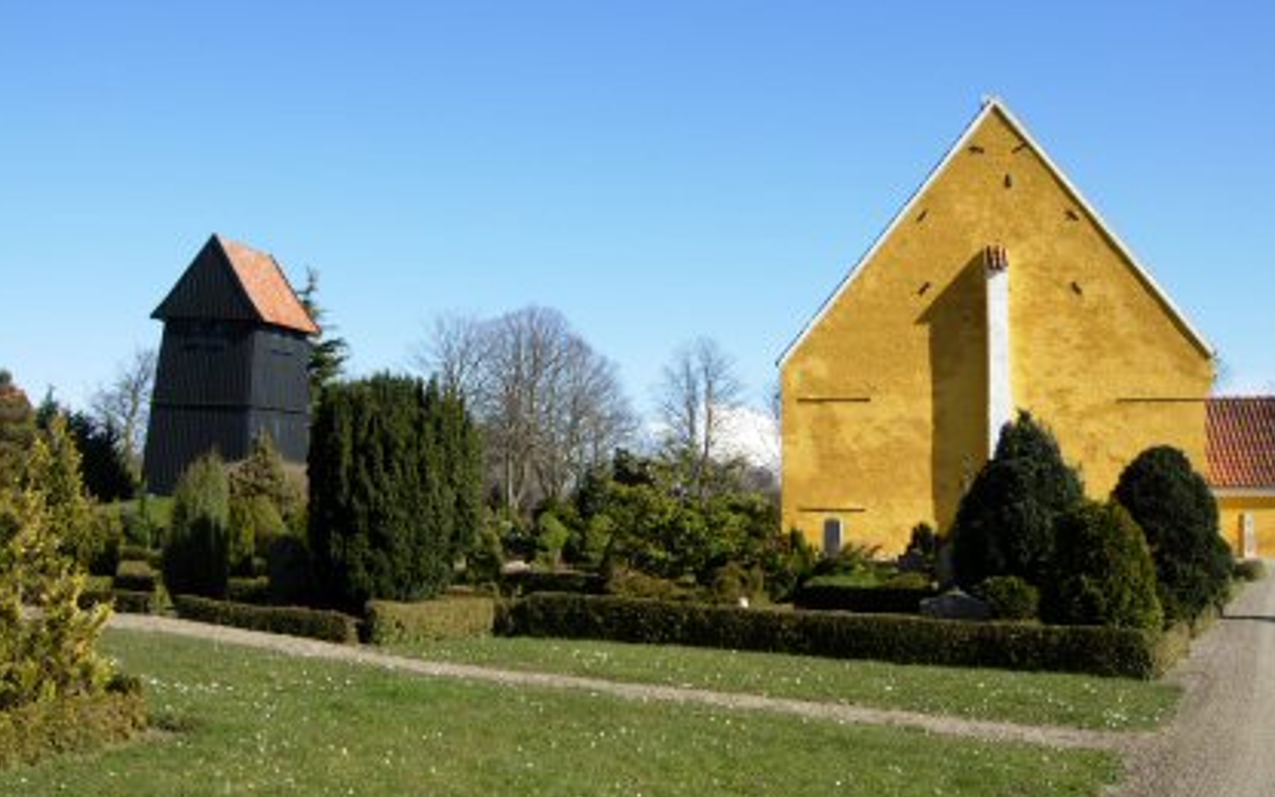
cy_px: 379
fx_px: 1355
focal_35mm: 39
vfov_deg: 32.8
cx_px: 630
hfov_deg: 50.4
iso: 50
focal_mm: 7.5
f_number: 5.4
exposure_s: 1/264
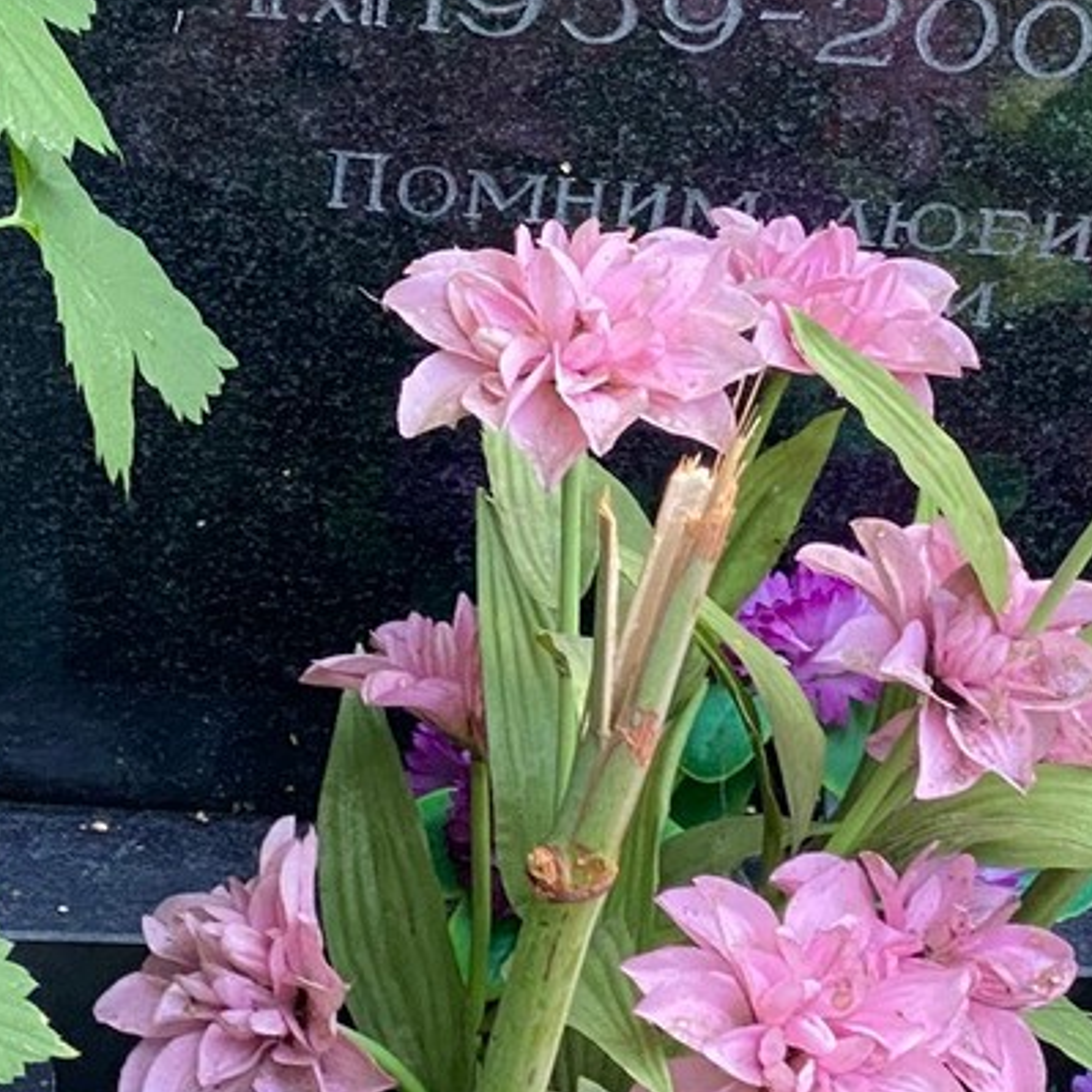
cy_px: 164
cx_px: 840
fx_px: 5925
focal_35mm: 166
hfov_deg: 10.5
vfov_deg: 10.5
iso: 125
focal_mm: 6
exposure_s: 1/122
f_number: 2
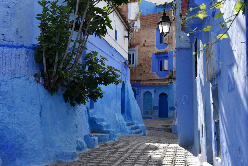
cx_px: 124
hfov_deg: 39.6
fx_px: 345
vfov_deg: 27.0
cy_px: 83
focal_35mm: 50
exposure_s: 1/400
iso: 250
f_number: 7.1
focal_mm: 50
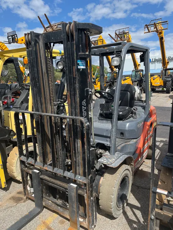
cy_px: 115
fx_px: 173
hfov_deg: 53.1
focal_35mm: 26
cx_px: 86
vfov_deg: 67.3
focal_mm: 5.1
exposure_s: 1/2571
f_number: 1.6
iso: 50
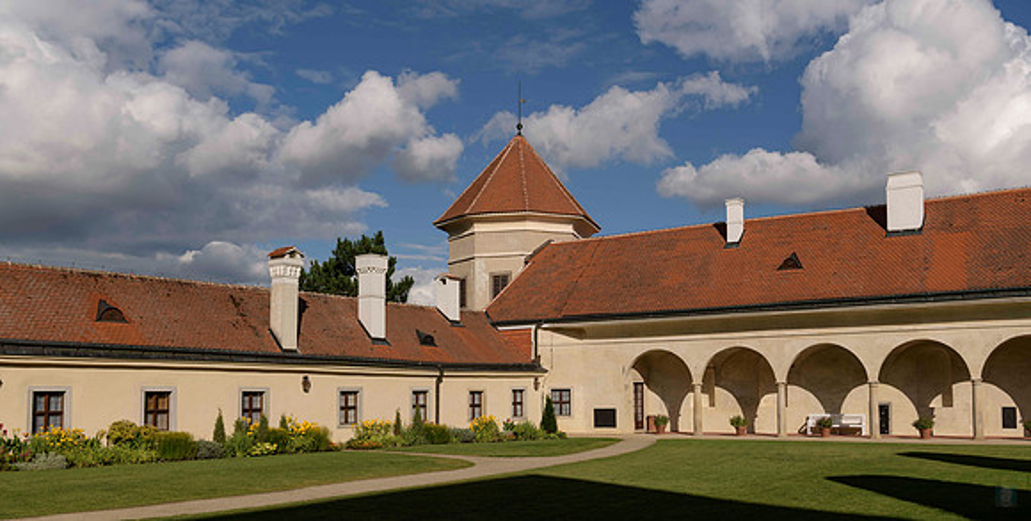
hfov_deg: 60.3
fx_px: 888
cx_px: 516
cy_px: 344
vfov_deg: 32.4
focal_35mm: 33
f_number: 5.6
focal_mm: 31
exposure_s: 1/1000
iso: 64
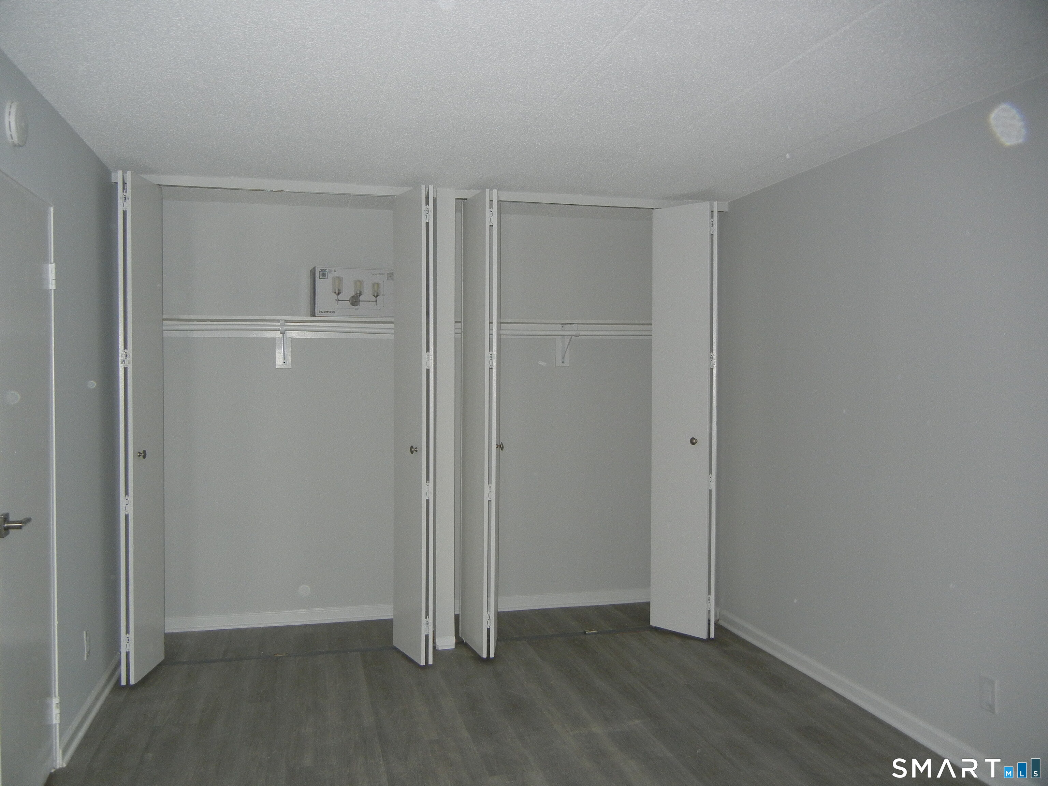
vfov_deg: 46.8
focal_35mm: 30
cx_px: 524
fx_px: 908
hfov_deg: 60.0
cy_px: 393
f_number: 3.5
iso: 257
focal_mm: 5.4
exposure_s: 1/30
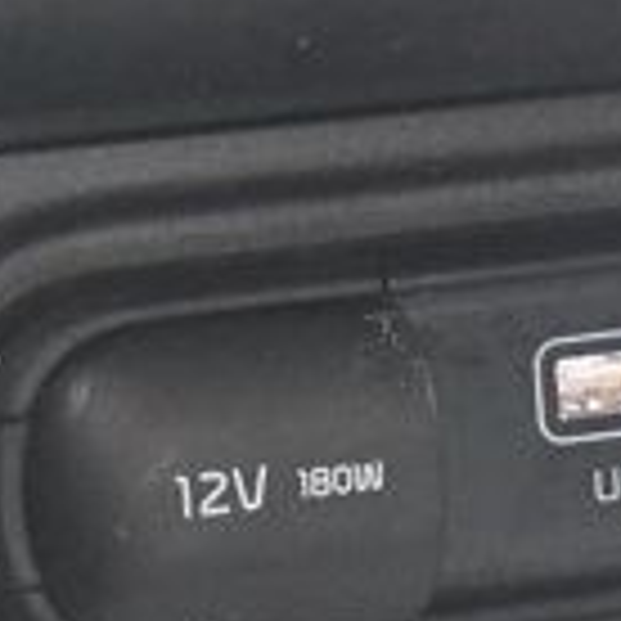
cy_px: 484
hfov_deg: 8.7
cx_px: 616
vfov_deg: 8.7
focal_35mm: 201
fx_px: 4080
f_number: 4.5
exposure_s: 1/60
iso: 5600
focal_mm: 34
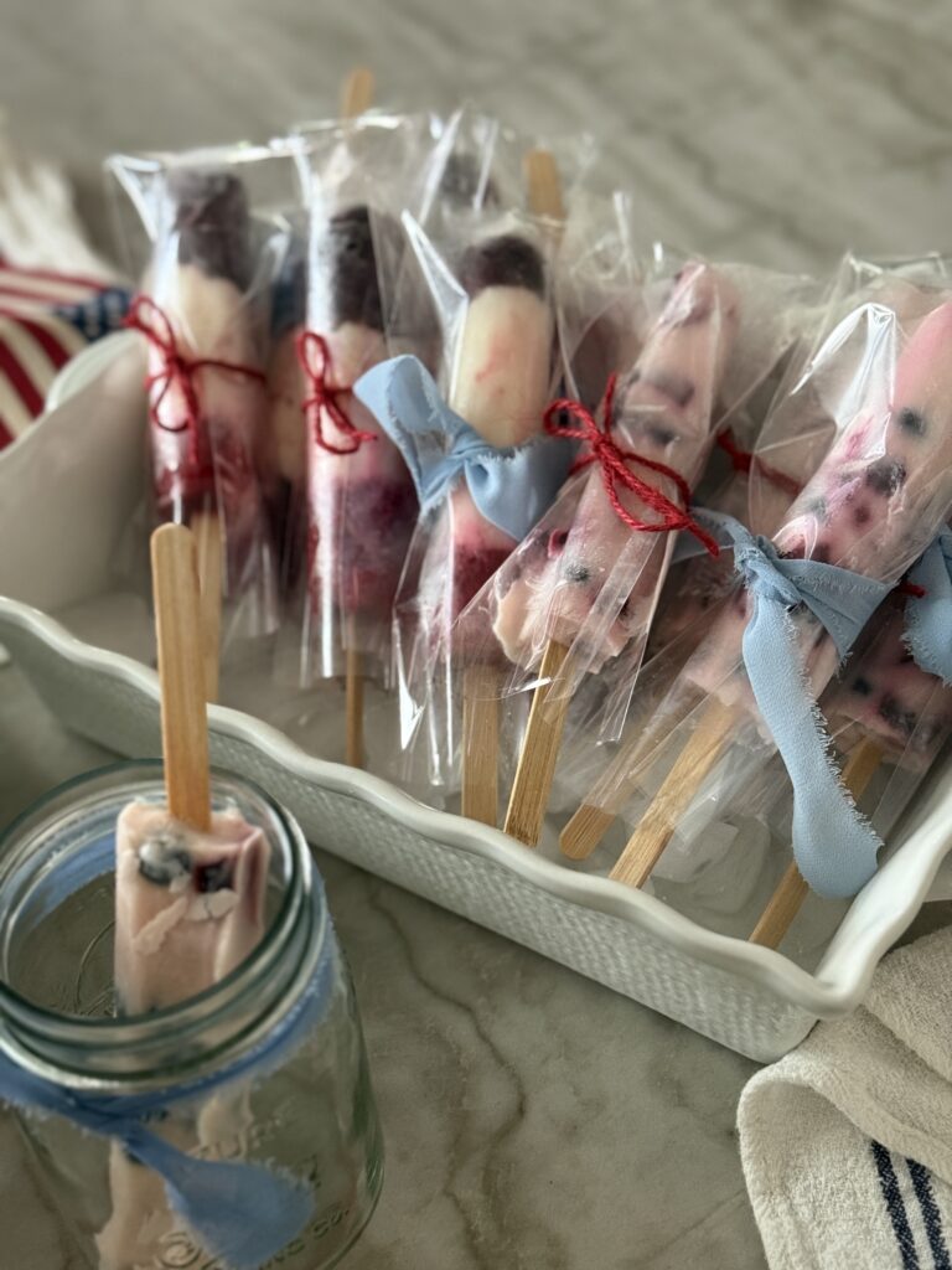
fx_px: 1760
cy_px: 635
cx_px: 476
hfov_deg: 30.3
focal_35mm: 48
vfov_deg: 39.7
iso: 400
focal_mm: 6.76
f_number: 1.78
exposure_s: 1/40
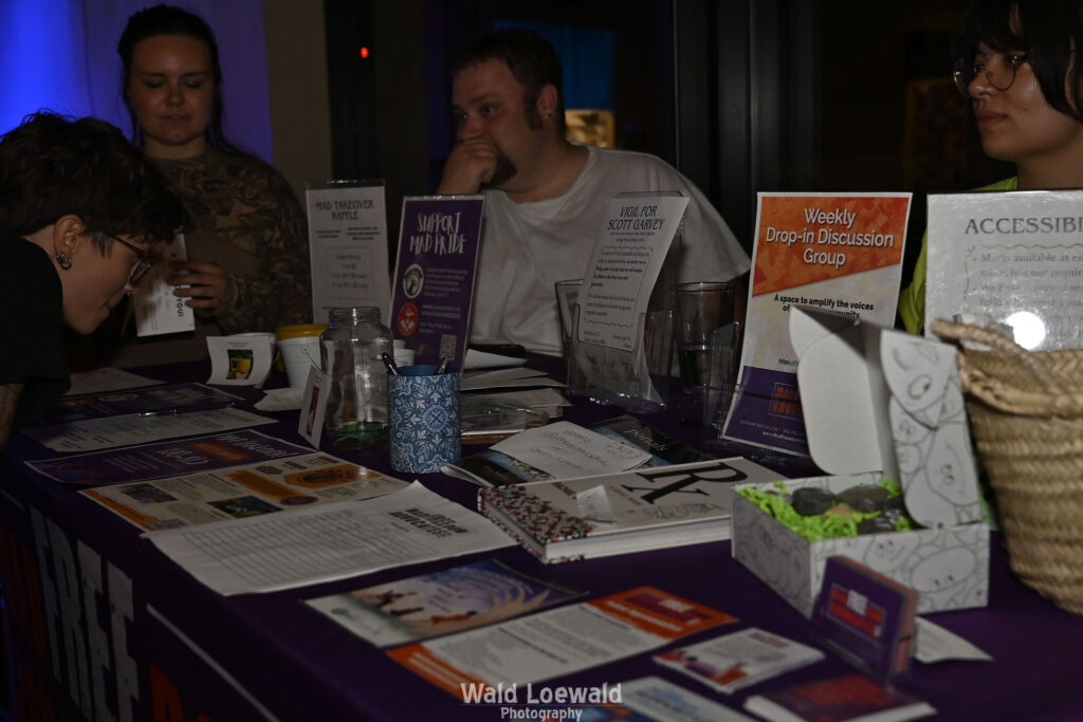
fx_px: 1264
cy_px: 361
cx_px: 542
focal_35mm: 42
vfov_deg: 31.9
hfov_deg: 46.4
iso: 1000
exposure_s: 1/125
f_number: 3.5
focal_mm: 28
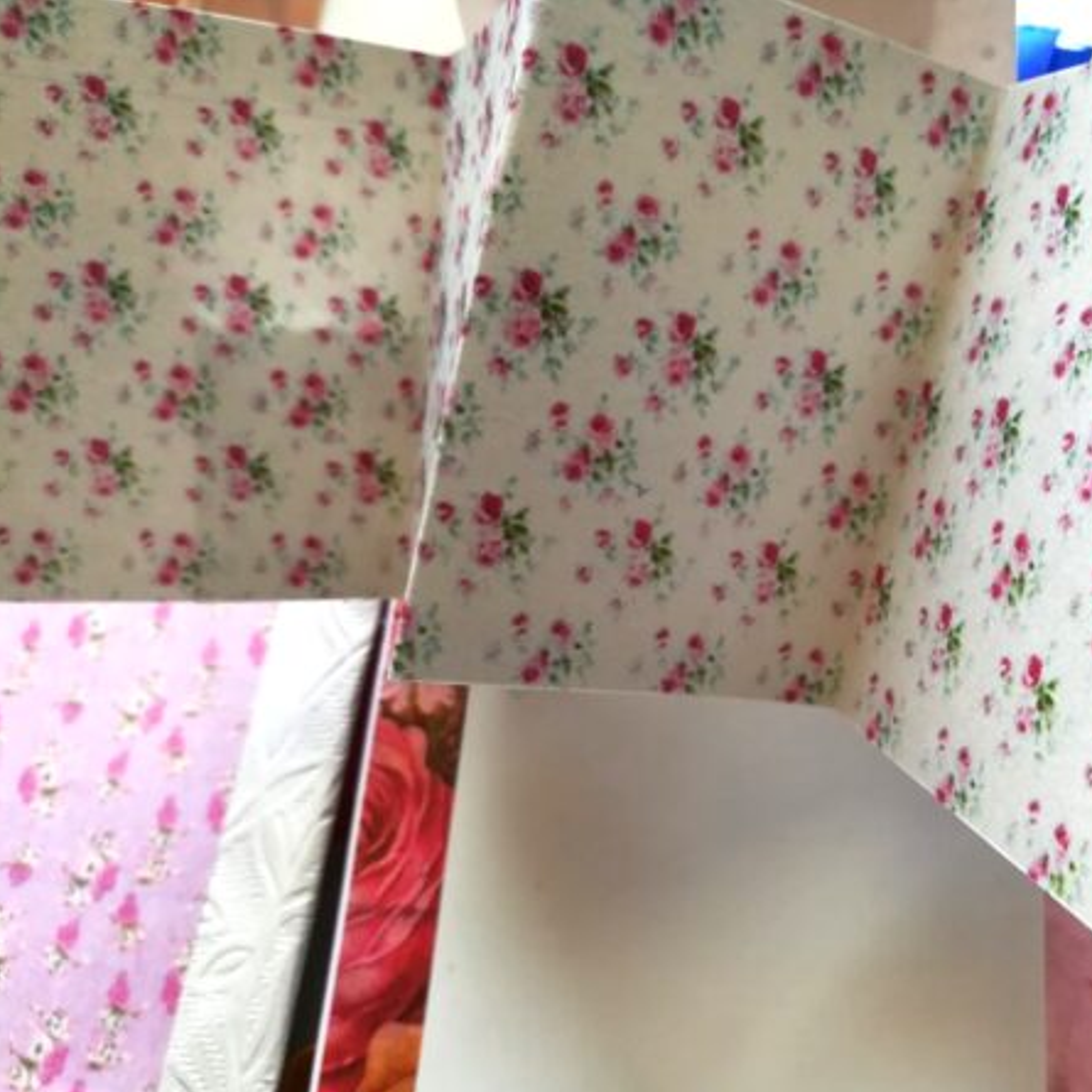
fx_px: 1106
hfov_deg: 51.6
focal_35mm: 31
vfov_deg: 52.5
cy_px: 550
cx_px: 726
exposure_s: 1/60
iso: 64
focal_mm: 3.83
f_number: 2.2
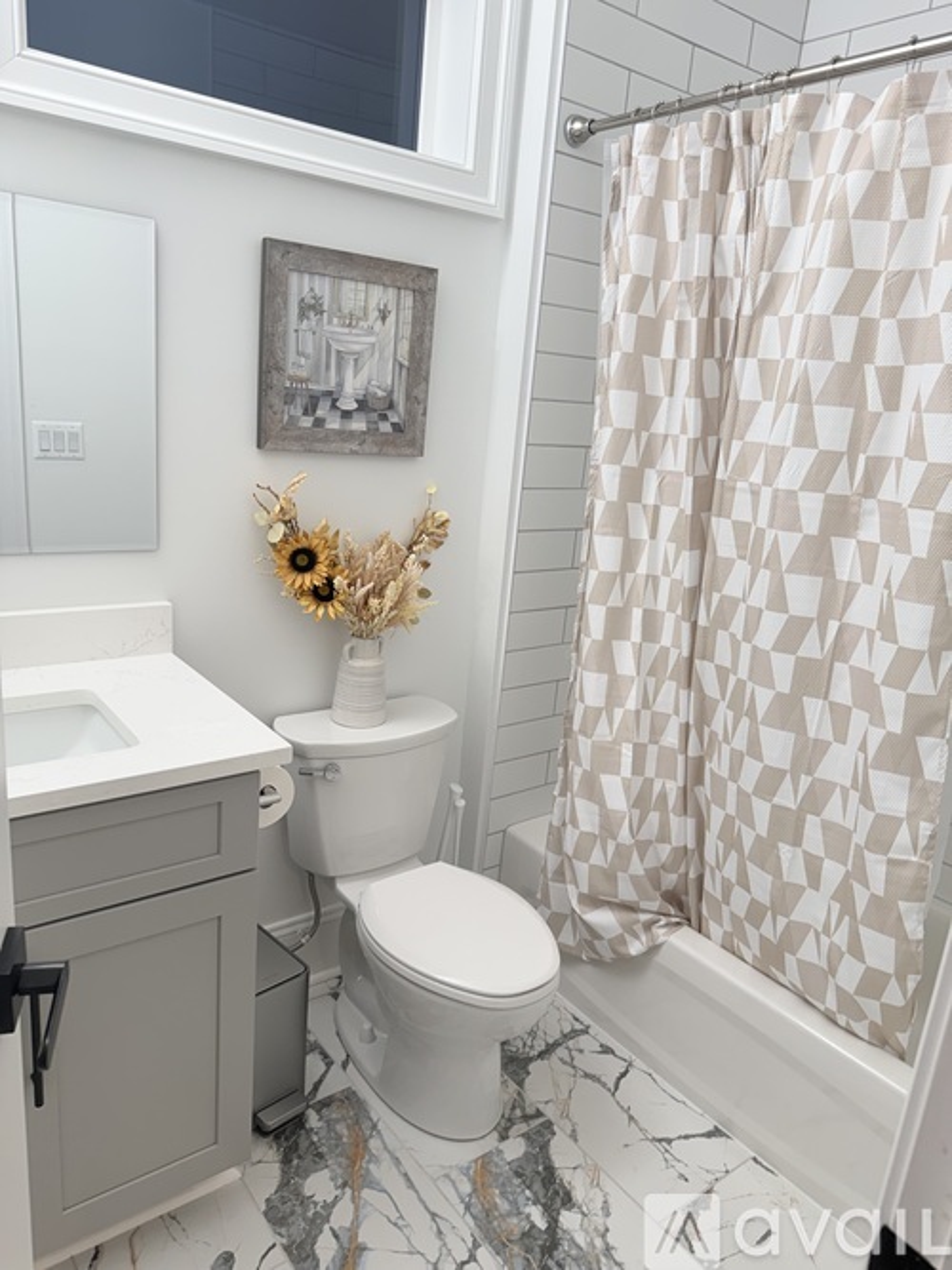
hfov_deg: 56.8
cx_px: 476
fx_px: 880
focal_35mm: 24
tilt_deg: -9.8
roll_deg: -5.1
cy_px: 635
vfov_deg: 71.6
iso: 80
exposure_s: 1/120
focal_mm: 6.76
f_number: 1.78
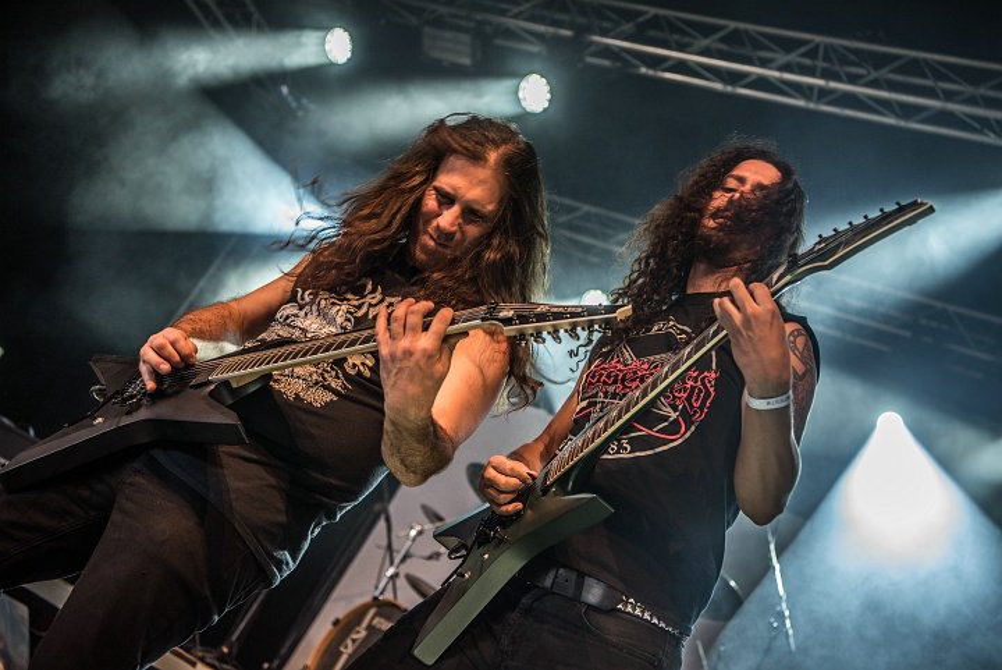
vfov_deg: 28.1
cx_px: 501
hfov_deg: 41.1
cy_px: 335
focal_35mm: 48
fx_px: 1337
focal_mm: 48
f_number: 3.5
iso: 320
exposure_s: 1/125
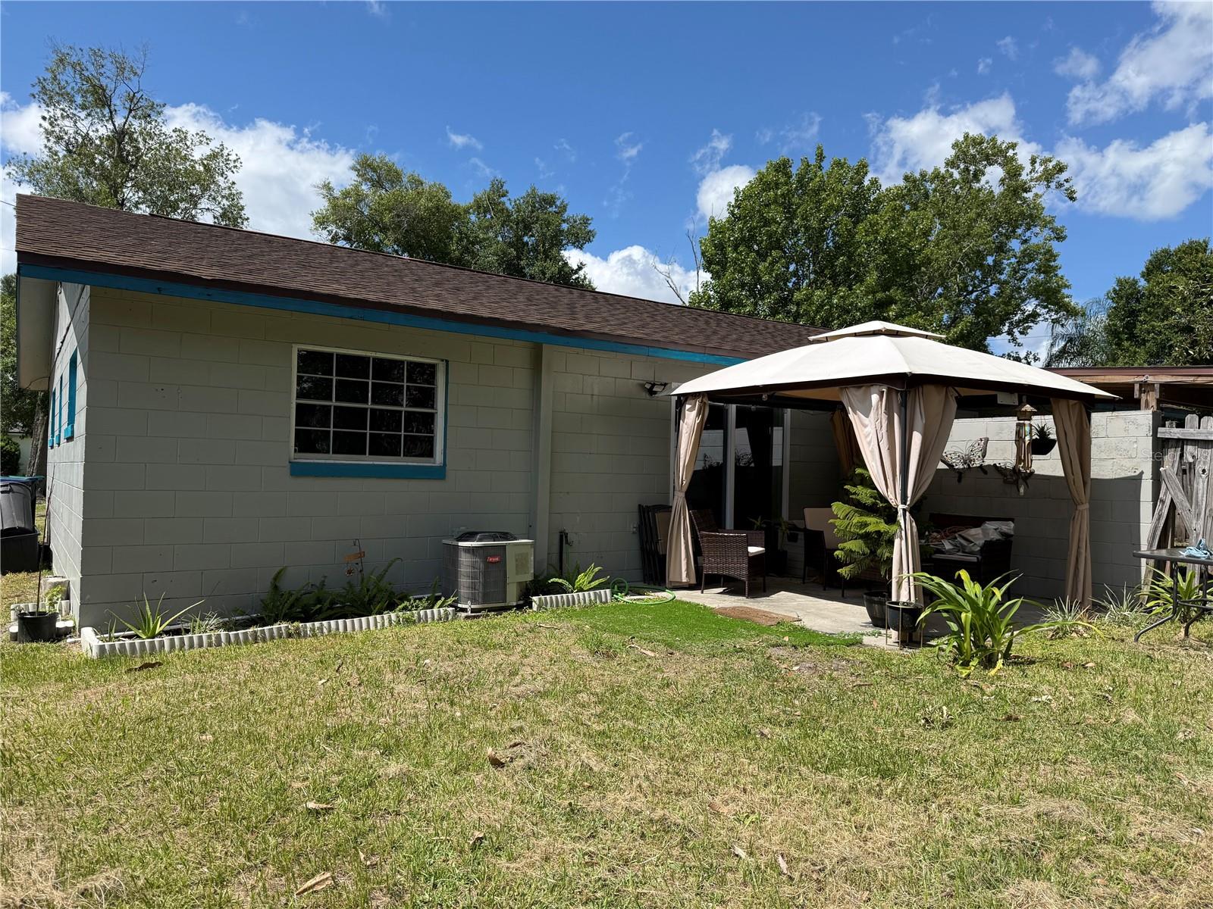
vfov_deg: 56.8
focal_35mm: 24
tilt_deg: +1.9
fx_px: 841
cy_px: 454
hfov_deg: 71.6
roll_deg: -1.4
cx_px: 606
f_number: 1.78
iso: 100
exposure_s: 1/4975
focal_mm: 6.76
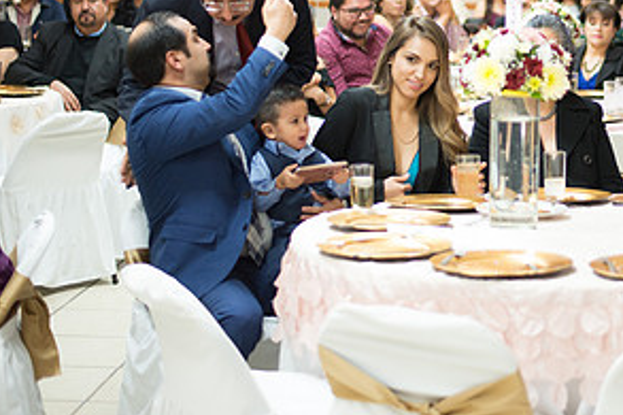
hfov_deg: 20.2
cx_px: 578
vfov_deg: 13.6
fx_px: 1712
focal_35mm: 99
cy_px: 12
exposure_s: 1/100
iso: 1600
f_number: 1.8
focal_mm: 50
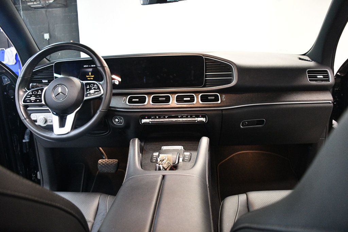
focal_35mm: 27
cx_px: 174
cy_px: 116
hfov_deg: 67.4
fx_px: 261
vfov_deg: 47.9
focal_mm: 18
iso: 4000
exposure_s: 1/60
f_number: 3.5
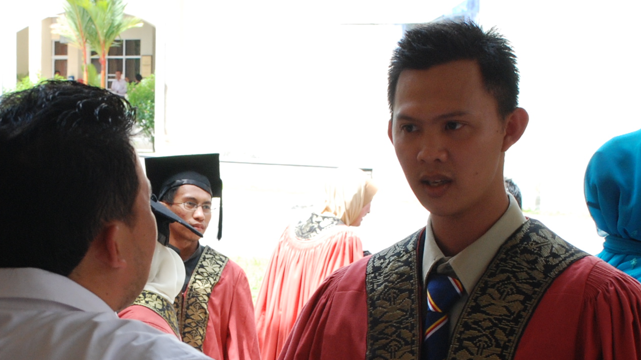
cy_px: 312
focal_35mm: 135
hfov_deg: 15.9
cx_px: 189
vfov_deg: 9.0
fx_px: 2294
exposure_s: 1/125
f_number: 8
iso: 400
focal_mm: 38
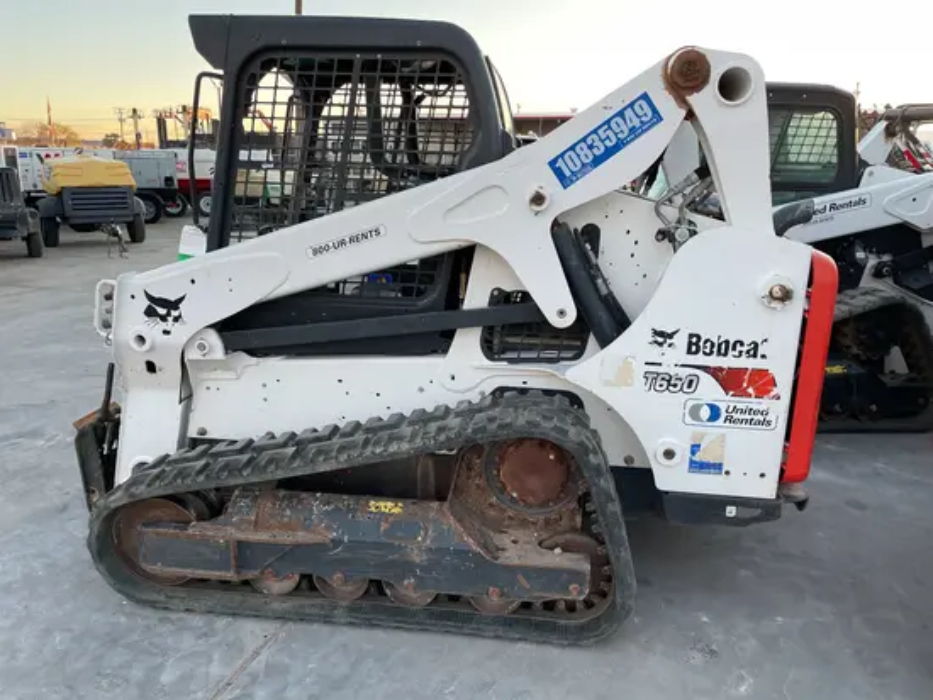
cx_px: 466
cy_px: 350
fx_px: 701
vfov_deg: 53.1
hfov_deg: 67.3
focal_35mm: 26
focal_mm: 4.2
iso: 40
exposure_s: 1/121
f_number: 1.6
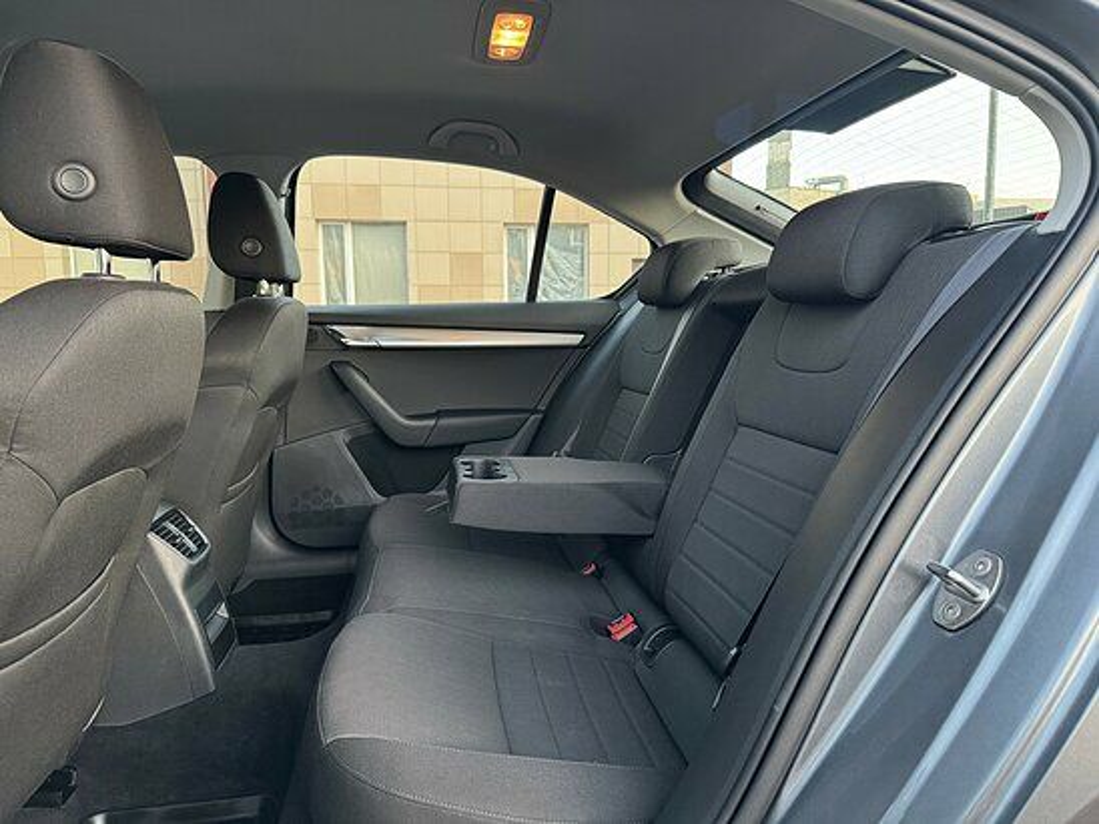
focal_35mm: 24
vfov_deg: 56.8
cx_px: 550
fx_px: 762
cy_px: 412
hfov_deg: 71.6
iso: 400
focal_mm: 6.76
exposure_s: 1/60
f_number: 1.78
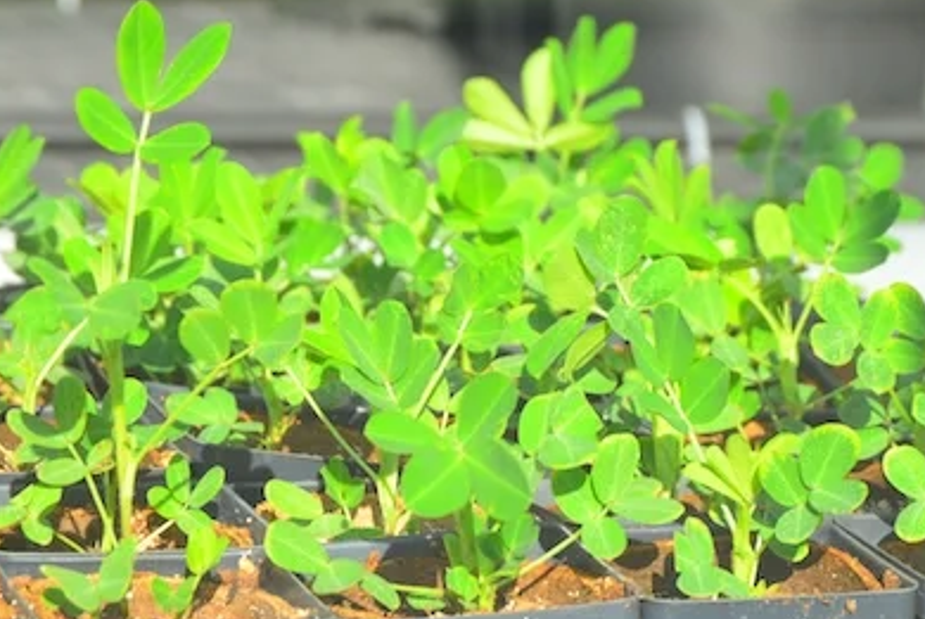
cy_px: 394
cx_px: 557
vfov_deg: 6.6
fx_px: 5376
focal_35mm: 209
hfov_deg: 9.8
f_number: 9
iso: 500
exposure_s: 1/320
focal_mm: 102
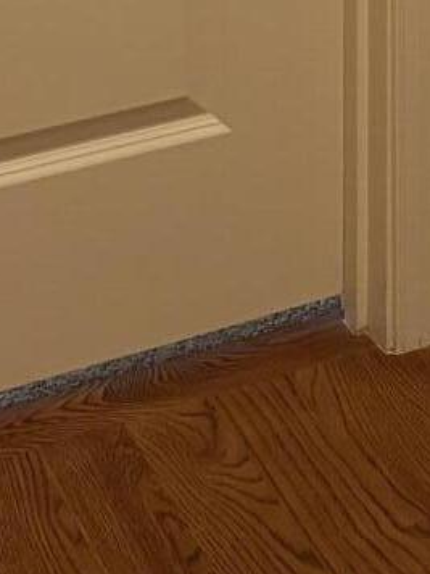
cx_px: 744
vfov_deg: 11.2
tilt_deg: -3.3
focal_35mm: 146
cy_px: -816
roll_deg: +0.0
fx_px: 2418
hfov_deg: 9.7
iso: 250
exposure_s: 1/60
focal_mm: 5.96
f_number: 1.6
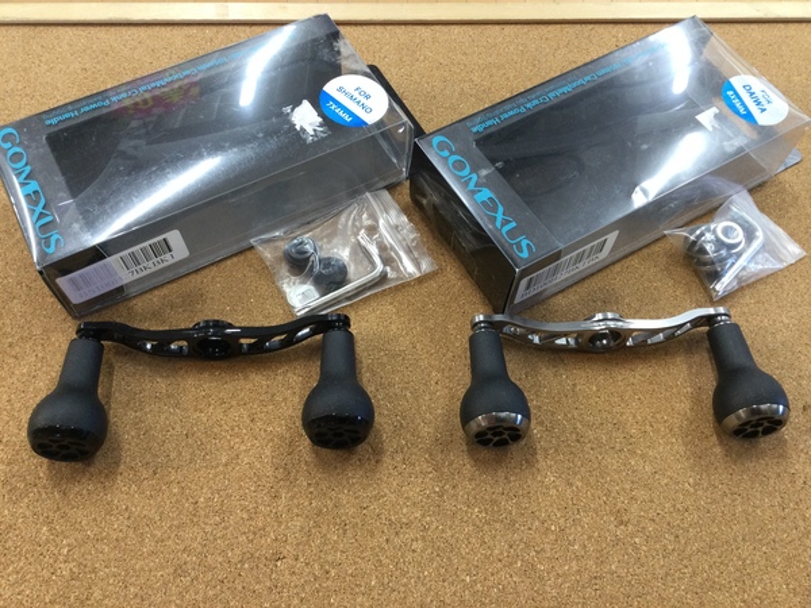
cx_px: 406
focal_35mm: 31
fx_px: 726
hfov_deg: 58.4
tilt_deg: -61.7
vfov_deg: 45.4
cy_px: 304
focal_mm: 3.3
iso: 80
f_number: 2.4
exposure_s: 1/30
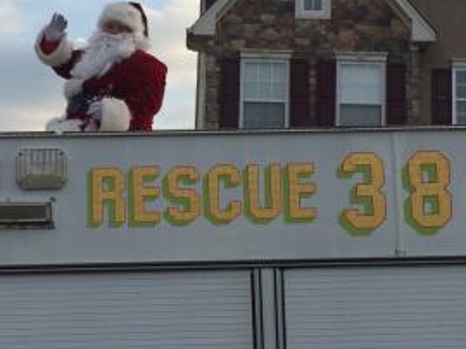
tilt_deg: +7.6
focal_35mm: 86
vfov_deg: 17.1
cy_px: 140
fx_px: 1157
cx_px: 167
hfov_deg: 22.7
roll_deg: -0.5
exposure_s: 1/1080
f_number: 2.2
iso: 32
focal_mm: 4.15
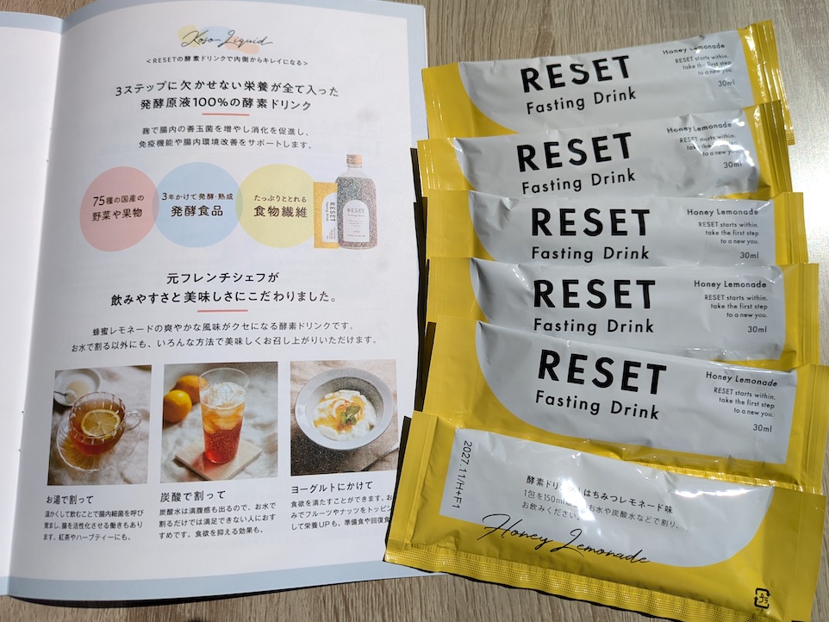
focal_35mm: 26
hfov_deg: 67.3
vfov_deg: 53.1
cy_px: 302
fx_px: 623
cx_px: 414
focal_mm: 5.43
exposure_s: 1/5464
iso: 45
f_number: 1.89
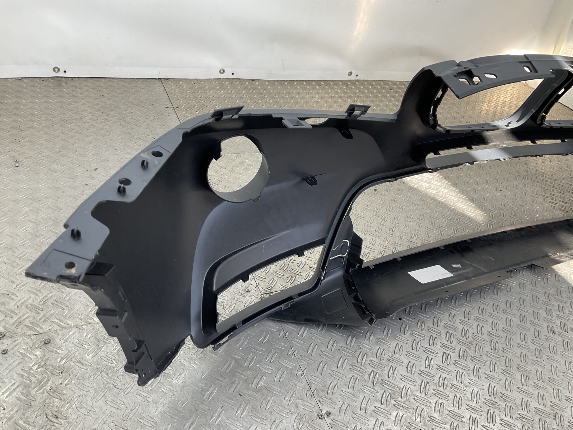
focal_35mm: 29
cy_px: 215
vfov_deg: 48.2
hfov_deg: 61.7
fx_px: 480
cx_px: 286
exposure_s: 1/120
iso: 25
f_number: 1.8
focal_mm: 3
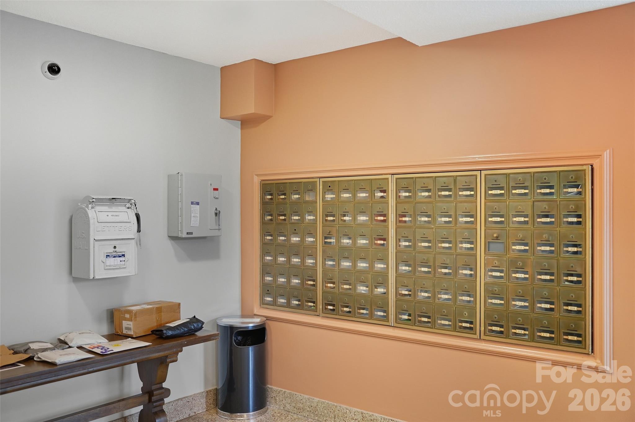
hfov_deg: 60.3
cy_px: 211
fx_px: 546
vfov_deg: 42.2
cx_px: 318
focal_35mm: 31
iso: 1600
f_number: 2.8
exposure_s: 1/200
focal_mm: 31
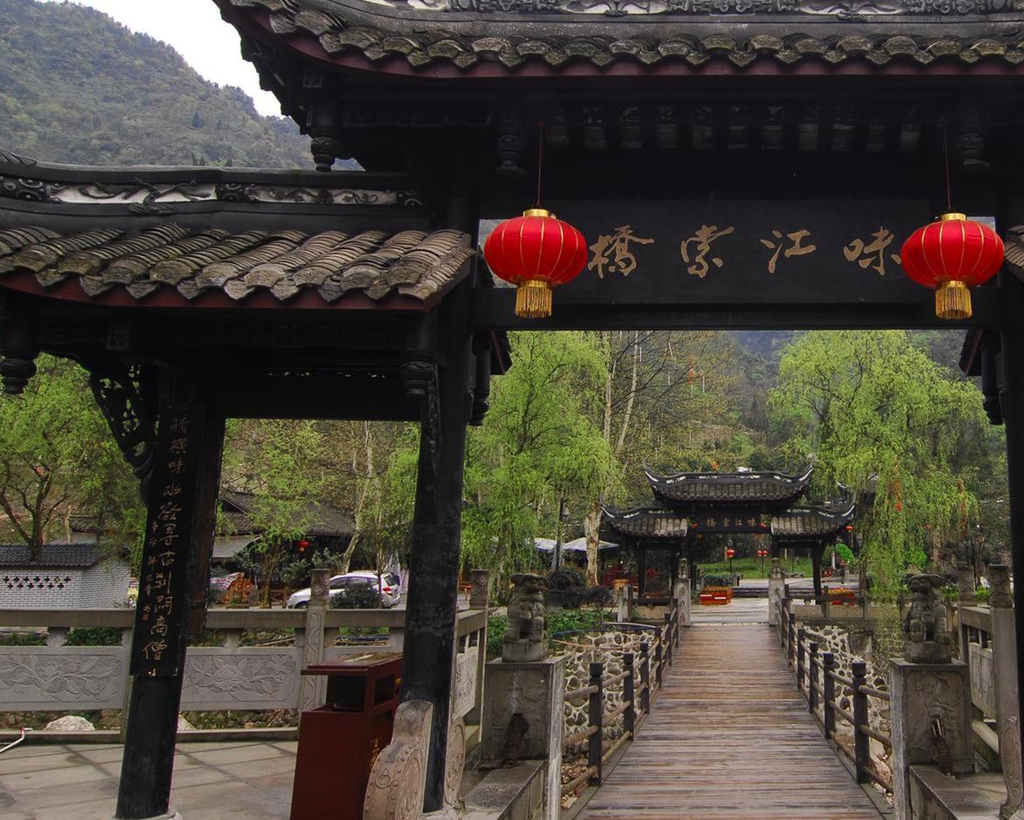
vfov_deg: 49.8
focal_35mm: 29
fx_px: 879
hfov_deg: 58.1
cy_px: 344
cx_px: 737
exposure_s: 1/2.5
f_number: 9
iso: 100
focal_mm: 12
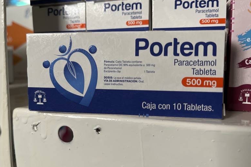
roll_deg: -0.2
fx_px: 195
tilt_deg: -6.3
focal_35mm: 28
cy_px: 82
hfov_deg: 65.5
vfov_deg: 46.4
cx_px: 123
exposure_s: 1/60
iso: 500
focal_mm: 5.1
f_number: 1.6
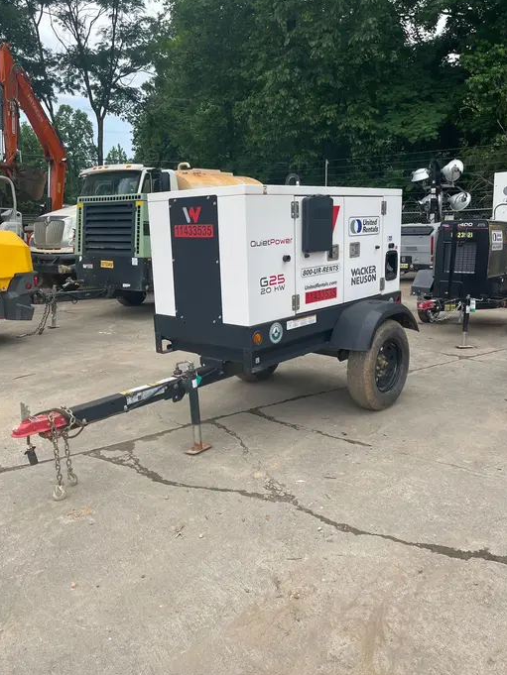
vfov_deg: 63.4
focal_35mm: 28
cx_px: 237
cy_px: 335
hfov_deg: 49.7
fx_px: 547
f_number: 1.6
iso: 50
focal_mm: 5.1
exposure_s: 1/1558
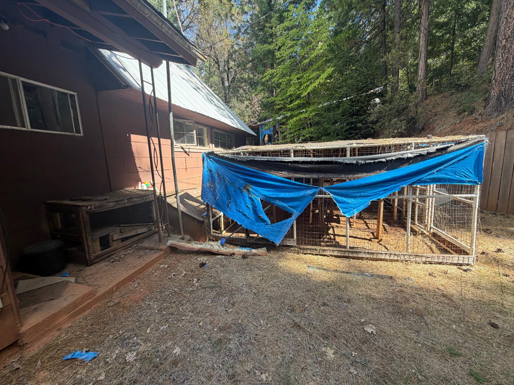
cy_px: 192
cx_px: 257
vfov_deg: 85.7
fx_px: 208
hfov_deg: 102.1
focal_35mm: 14
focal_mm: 2.22
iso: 40
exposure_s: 1/214
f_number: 2.2
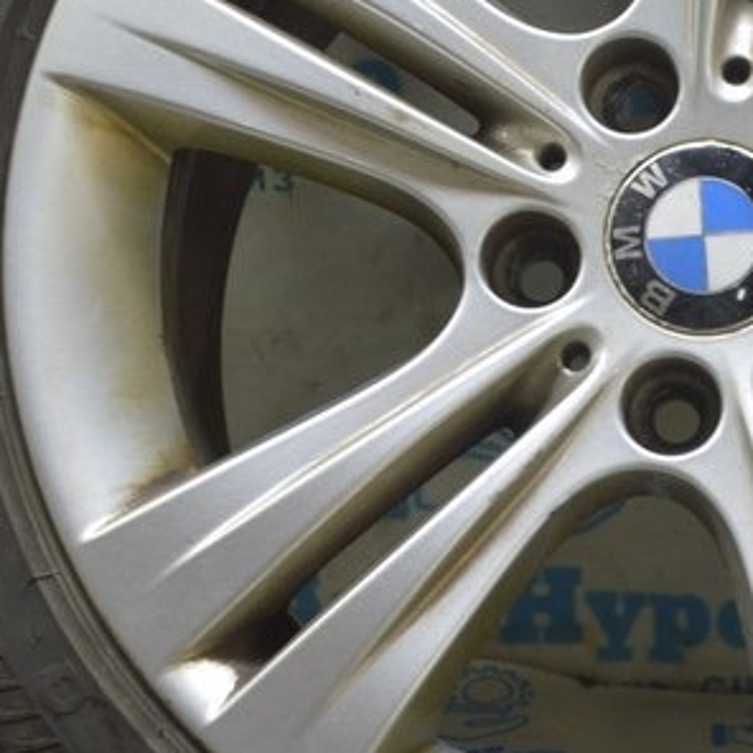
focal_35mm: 97
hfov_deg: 17.7
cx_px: 633
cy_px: 279
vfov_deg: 17.9
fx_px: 2387
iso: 400
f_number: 5.6
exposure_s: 1/20
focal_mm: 22
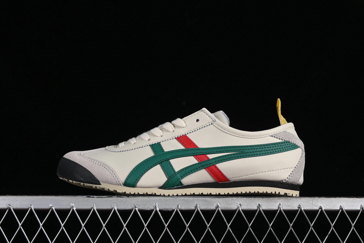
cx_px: 182
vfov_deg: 18.2
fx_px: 758
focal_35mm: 75
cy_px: 122
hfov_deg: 27.0
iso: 160
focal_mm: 50
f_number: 8
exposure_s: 1/80
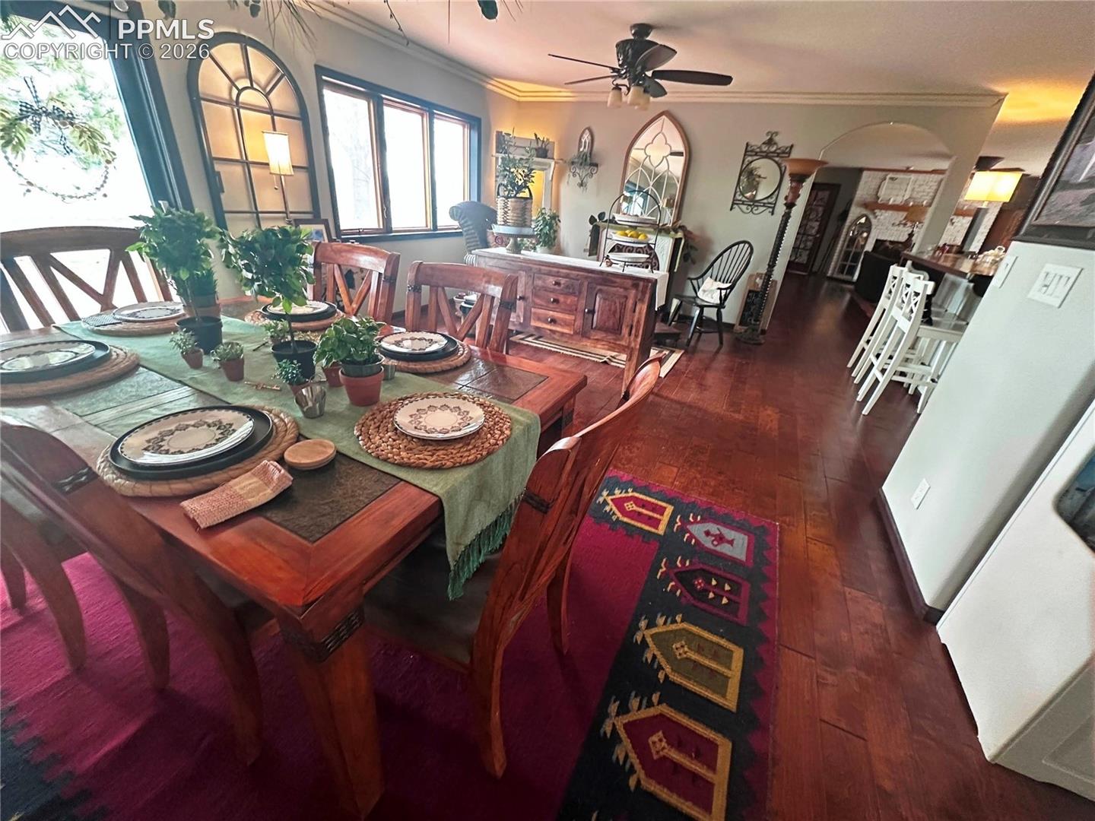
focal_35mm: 14
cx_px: 548
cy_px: 410
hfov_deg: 102.1
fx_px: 443
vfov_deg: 85.7
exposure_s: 1/60
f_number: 2.2
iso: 800
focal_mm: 2.22
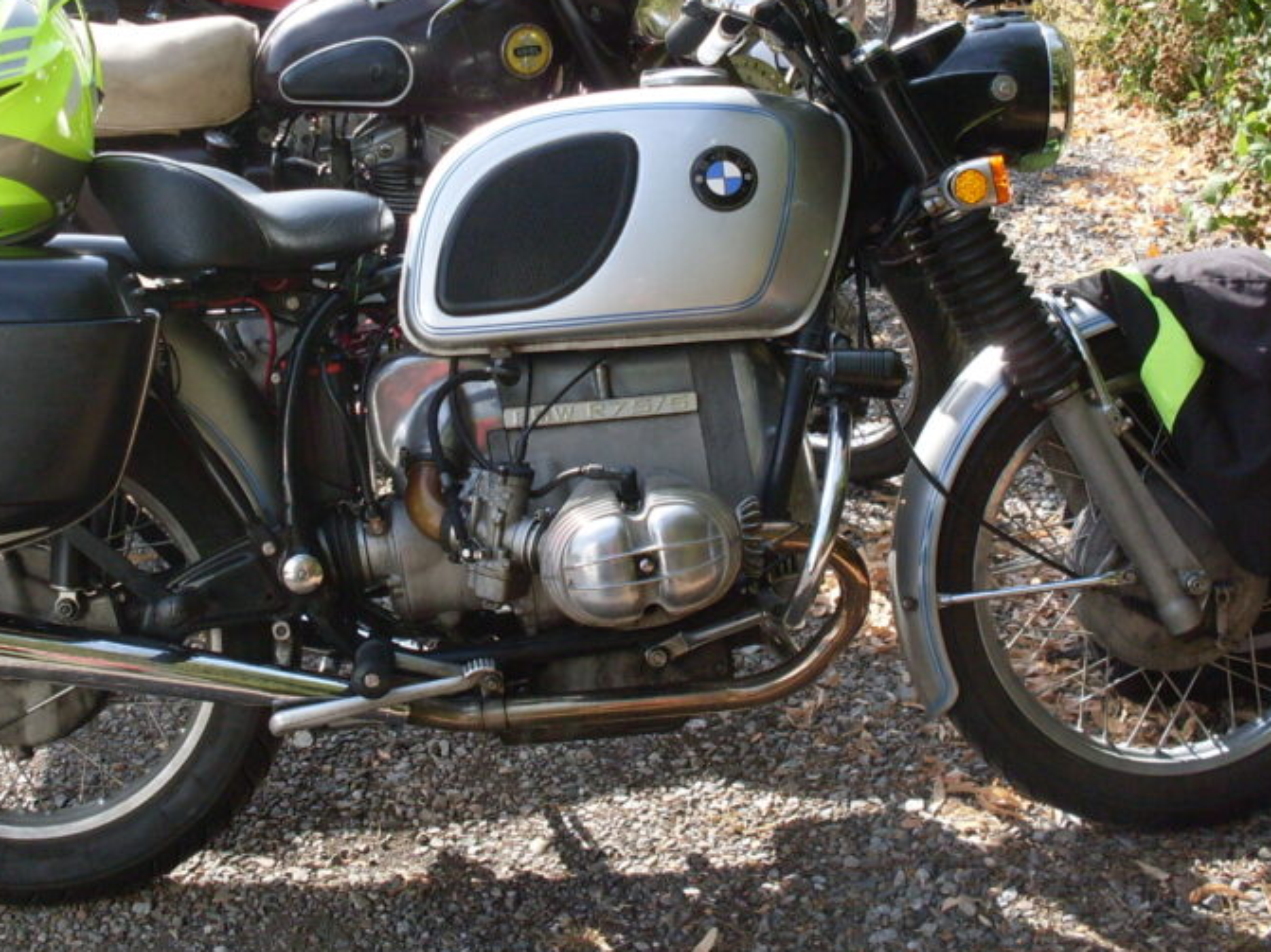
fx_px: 2129
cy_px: 309
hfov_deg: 33.2
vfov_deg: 25.1
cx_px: 623
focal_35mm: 58
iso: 80
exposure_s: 1/500
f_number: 2.8
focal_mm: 6.3
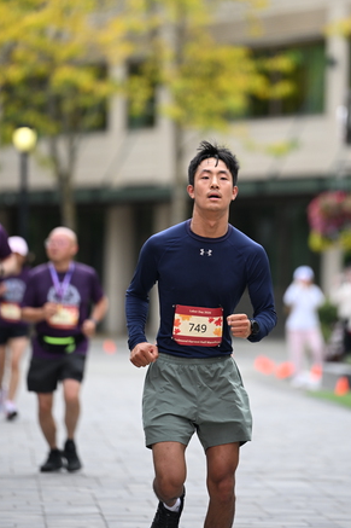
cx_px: 196
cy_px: 211
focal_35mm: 252
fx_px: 3688
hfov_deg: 5.4
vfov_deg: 8.2
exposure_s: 1/2000
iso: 640
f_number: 2.8
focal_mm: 200
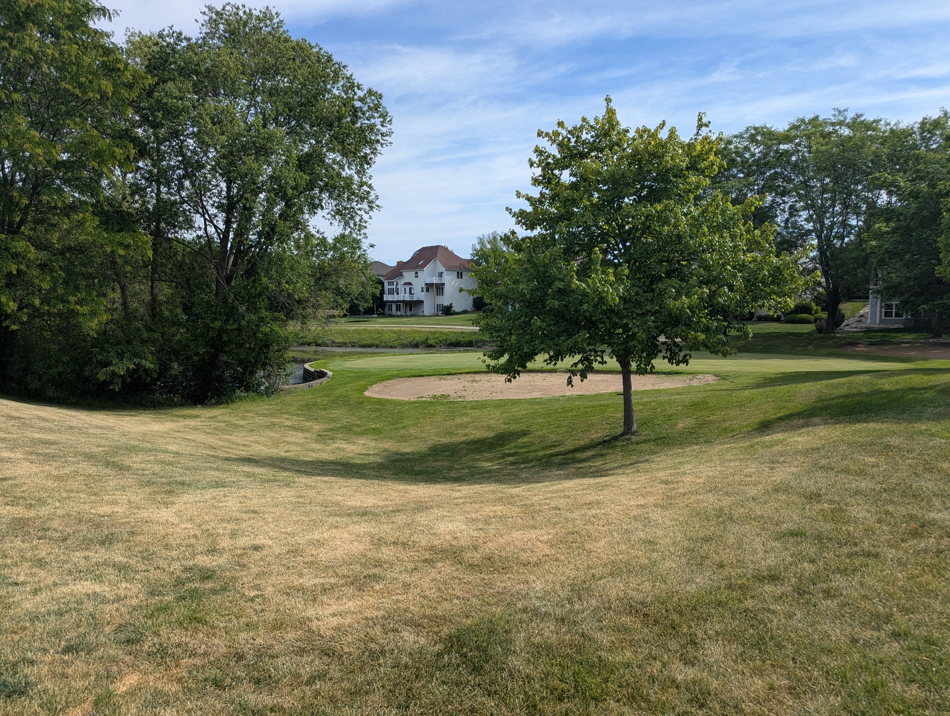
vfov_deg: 56.9
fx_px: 660
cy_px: 358
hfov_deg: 71.5
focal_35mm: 24
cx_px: 475
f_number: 1.85
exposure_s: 1/2262
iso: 49
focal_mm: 6.81
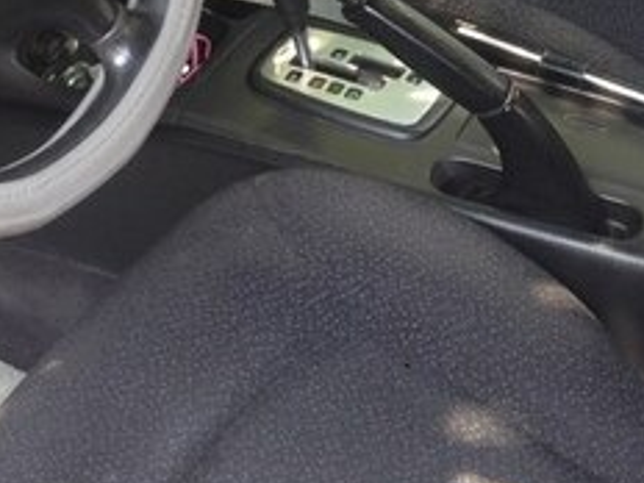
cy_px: -126
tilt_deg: -29.3
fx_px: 1749
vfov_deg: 15.1
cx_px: 239
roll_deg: +0.3
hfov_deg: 20.8
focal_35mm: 94
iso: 50
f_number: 2.4
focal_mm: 4.12
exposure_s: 1/20
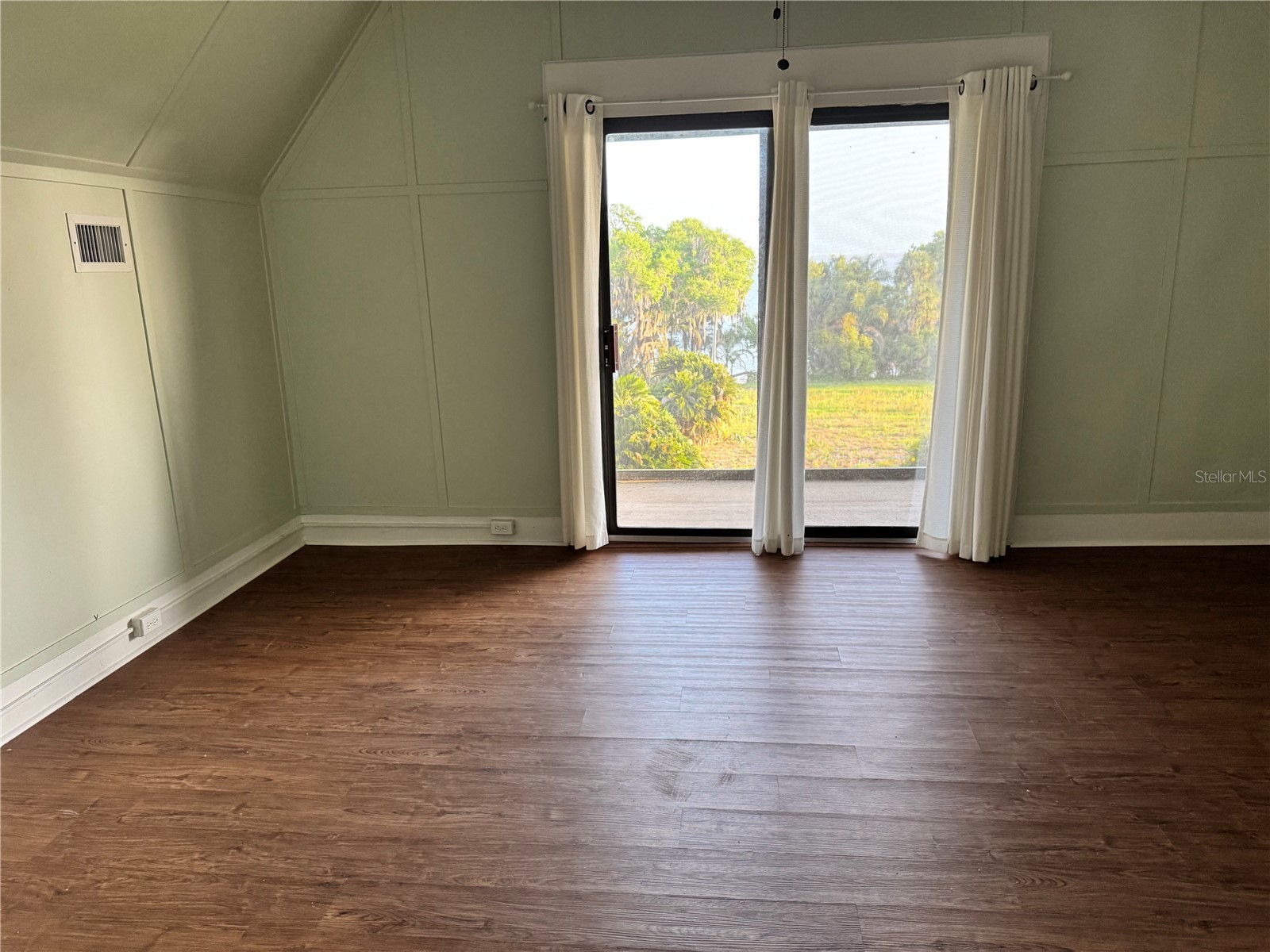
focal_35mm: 24
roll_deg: +1.0
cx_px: 635
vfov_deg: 56.8
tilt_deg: -14.2
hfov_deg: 71.6
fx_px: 881
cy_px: 476
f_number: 1.78
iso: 200
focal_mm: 6.76
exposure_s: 1/90
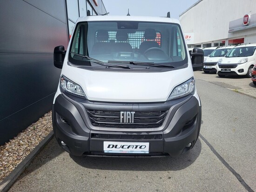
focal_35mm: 26
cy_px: 96
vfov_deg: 53.1
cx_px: 128
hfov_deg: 67.3
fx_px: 192
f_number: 1.8
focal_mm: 5.4
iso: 40
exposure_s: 1/2483
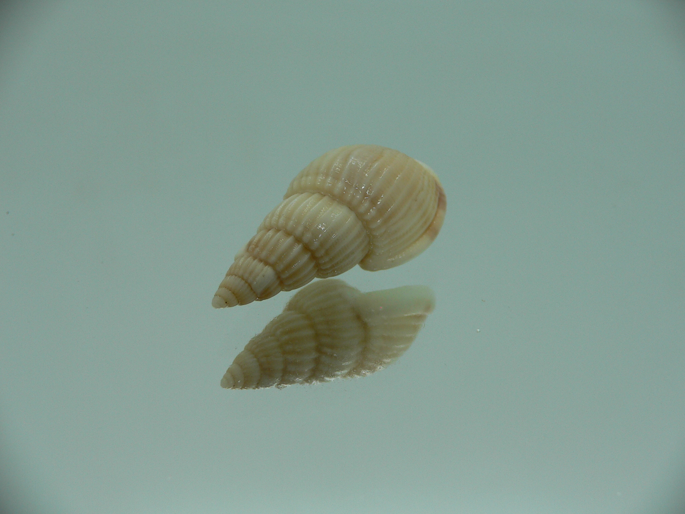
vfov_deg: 40.7
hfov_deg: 52.6
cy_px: 257
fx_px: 693
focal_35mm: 35
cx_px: 342
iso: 80
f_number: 2.8
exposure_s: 1/60
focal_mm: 4.6
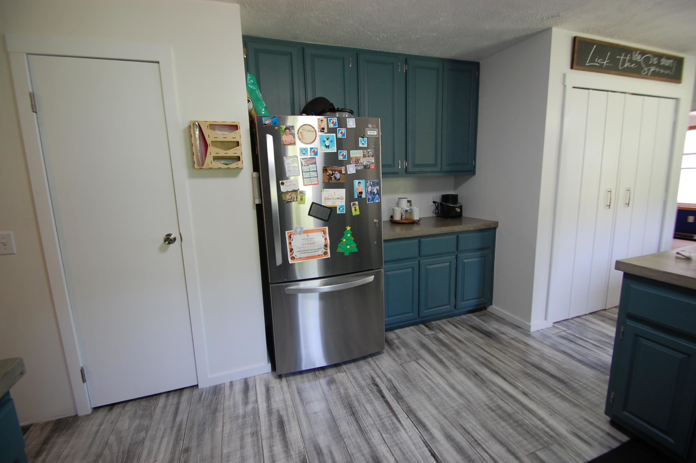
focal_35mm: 15
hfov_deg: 100.4
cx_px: 348
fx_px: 290
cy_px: 232
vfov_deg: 77.2
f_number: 3.5
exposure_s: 1/50
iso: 400
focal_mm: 10
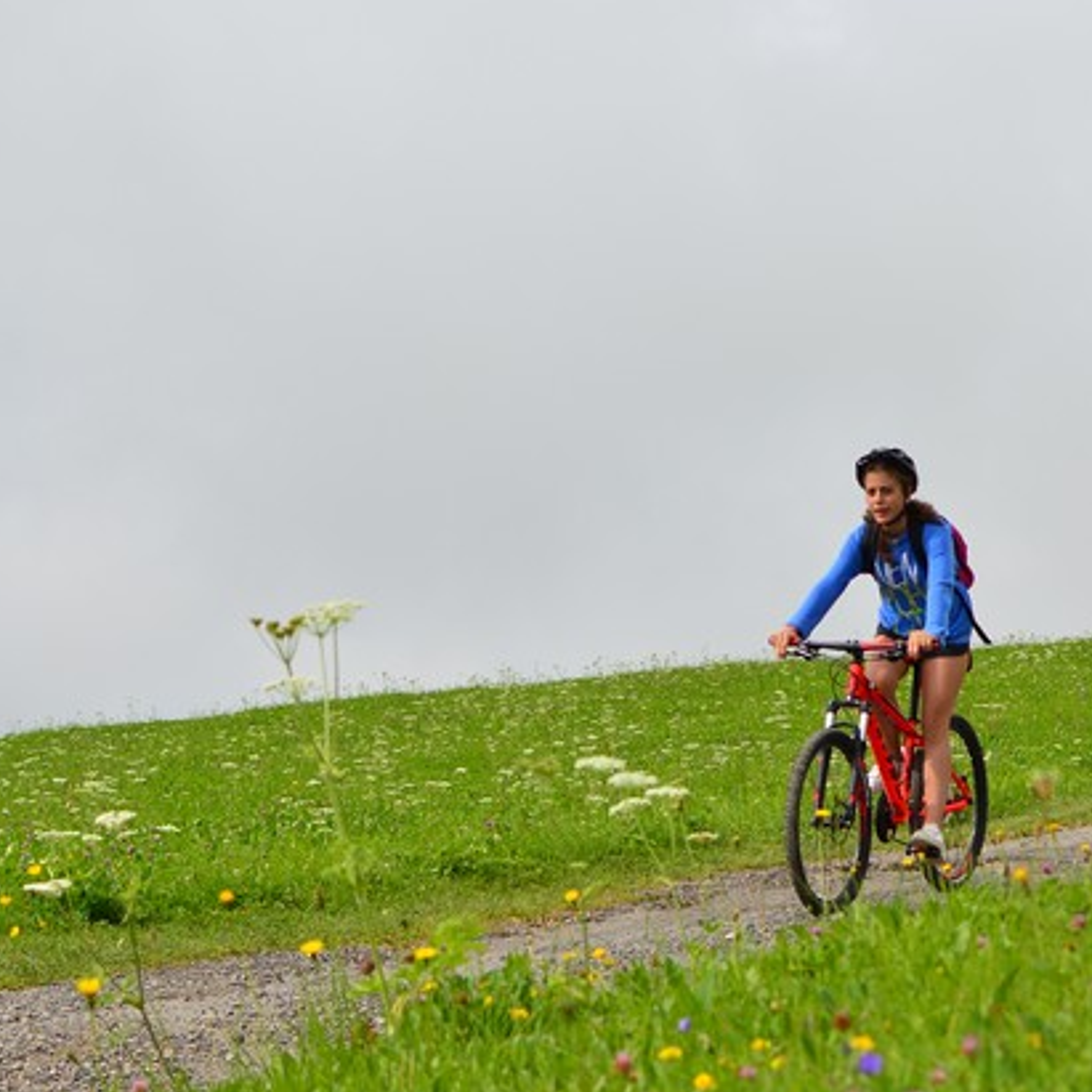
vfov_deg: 15.7
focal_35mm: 111
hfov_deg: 15.6
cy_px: 599
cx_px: 893
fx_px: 3964
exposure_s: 1/1000
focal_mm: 35
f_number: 4.5
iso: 100
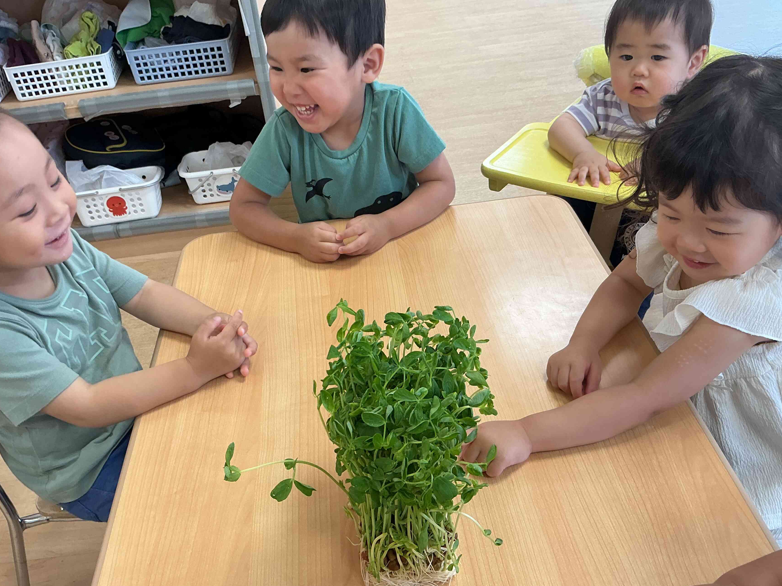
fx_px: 768
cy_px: 318
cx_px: 380
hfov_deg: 54.0
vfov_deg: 41.8
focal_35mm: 34
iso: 40
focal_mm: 3
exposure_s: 1/120
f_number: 1.8
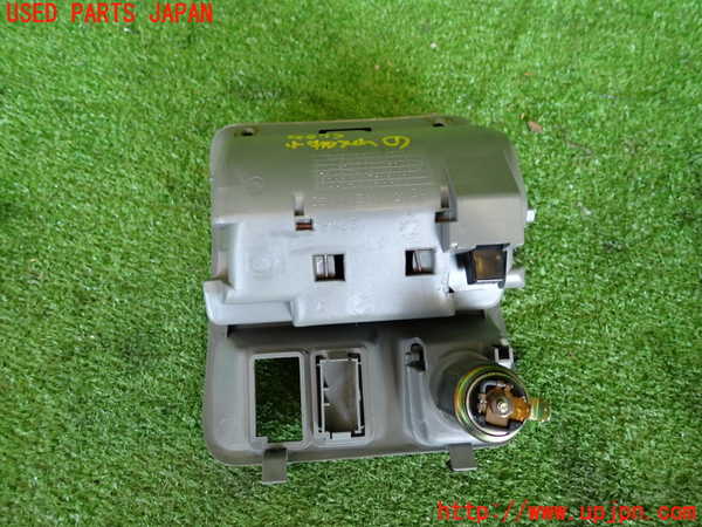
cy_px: 264
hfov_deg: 69.4
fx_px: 507
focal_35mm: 25
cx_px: 351
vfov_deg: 54.9
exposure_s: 1/40
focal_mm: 4.5
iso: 200
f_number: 2
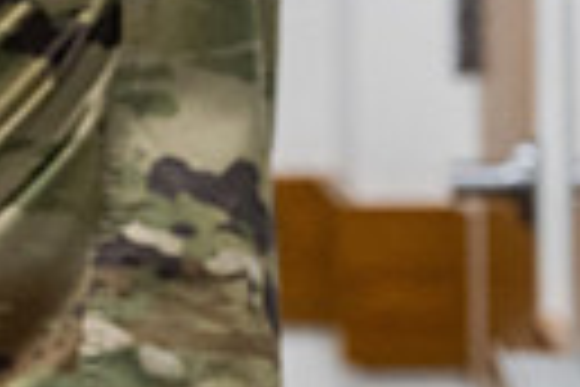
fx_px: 4495
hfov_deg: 7.3
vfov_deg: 4.9
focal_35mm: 279
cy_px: -97
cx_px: -103
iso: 2500
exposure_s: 1/400
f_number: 4
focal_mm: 60
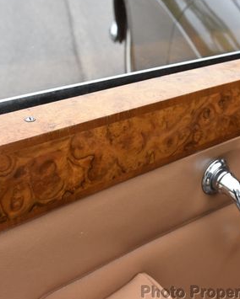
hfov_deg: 22.7
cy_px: 128
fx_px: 586
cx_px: 210
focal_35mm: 66
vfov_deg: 28.7
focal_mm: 26
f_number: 8
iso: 800
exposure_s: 1/400
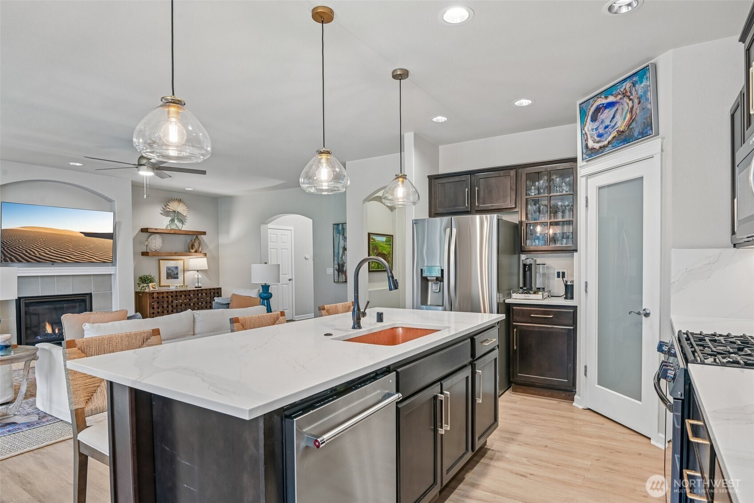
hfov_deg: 84.0
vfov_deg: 61.9
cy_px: 252
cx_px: 377
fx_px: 419
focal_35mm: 20
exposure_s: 1/10
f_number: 8
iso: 400
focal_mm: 20
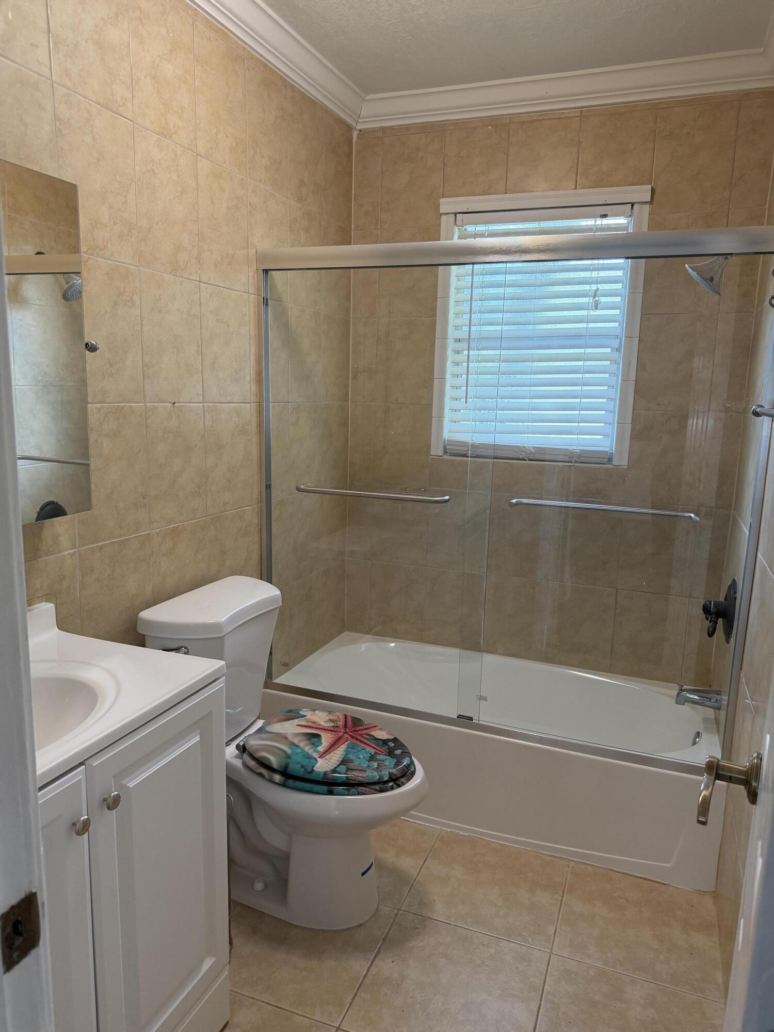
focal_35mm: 24
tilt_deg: -10.4
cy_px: 516
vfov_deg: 71.6
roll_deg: -1.5
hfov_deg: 56.8
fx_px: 716
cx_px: 387
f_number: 1.78
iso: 200
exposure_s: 1/131
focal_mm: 6.76
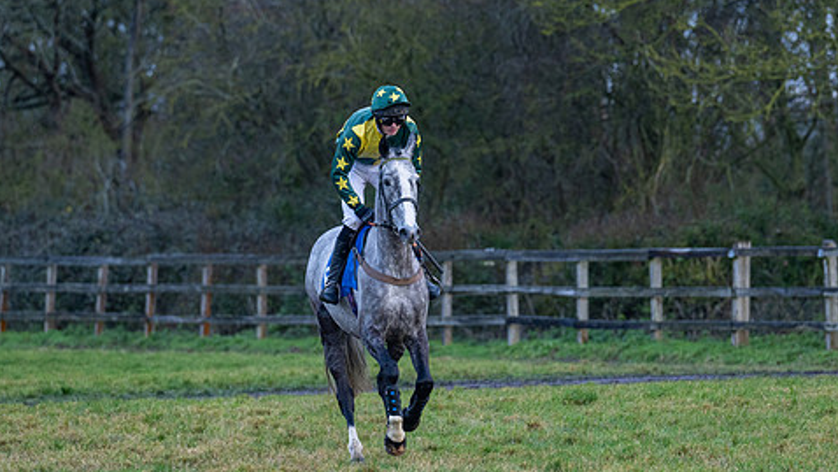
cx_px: 418
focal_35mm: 296
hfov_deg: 7.3
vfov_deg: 4.1
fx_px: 6578
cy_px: 235
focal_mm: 200
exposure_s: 1/500
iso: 800
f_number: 4
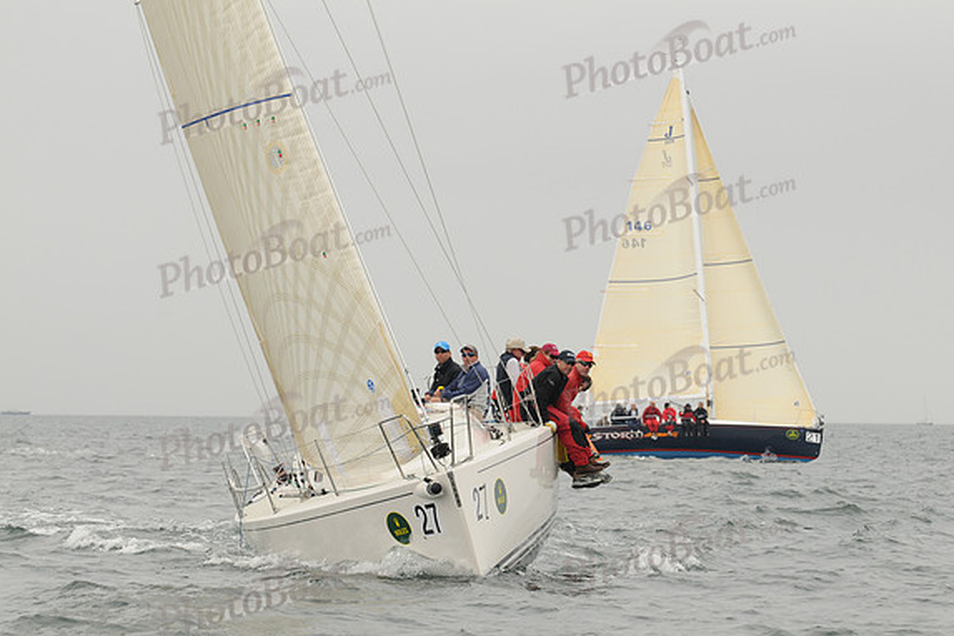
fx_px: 5220
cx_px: 476
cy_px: 317
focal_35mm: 197
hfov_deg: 10.4
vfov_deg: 7.0
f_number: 6.3
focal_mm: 130
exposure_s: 1/640
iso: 200
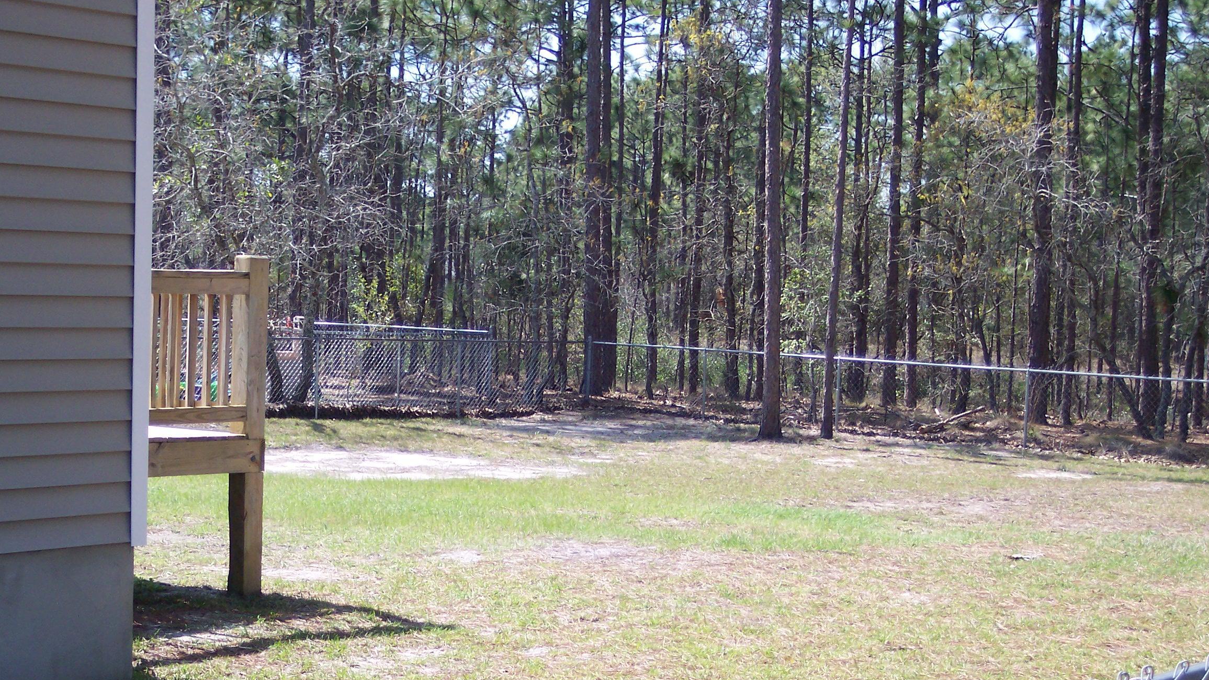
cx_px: 574
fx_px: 1988
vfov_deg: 19.3
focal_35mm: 62
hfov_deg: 33.8
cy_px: 479
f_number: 3.4
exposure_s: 1/700
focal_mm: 10.7
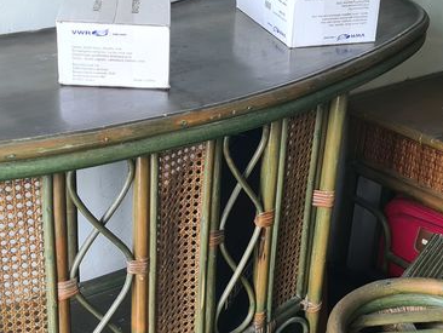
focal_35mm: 71
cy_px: 322
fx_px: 909
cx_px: 234
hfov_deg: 27.4
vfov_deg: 20.2
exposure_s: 1/50
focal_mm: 5.4
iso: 100
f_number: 1.8
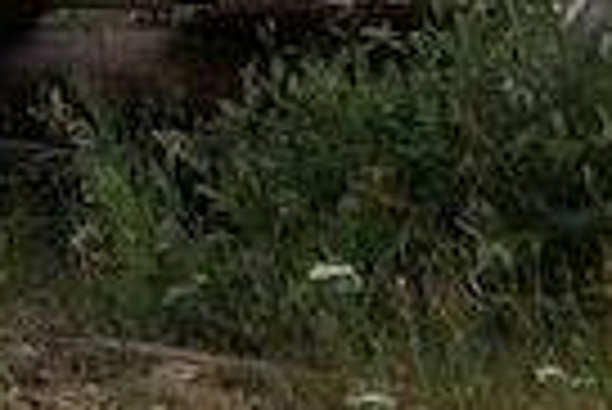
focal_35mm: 372
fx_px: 6327
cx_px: -18
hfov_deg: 5.5
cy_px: -856
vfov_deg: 3.6
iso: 200
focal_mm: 33
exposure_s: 1/800
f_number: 4.5
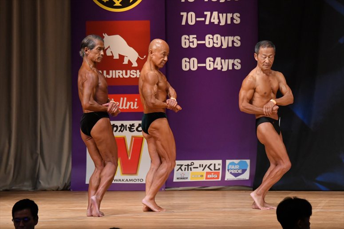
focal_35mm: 285
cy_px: 114
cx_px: 172
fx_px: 2722
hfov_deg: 7.2
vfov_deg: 4.8
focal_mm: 190
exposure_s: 1/400
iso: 4000
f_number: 5.6
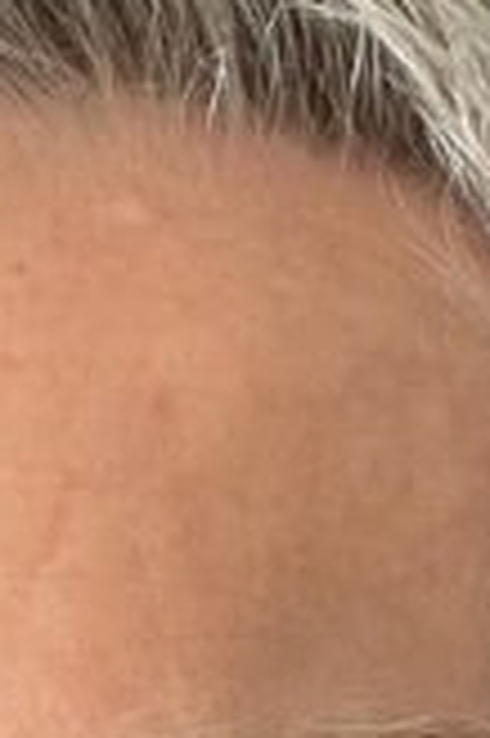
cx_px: 18
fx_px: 3989
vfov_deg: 10.4
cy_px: 927
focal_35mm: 195
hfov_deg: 7.0
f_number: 2.2
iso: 100
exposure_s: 1/60
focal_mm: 2.71
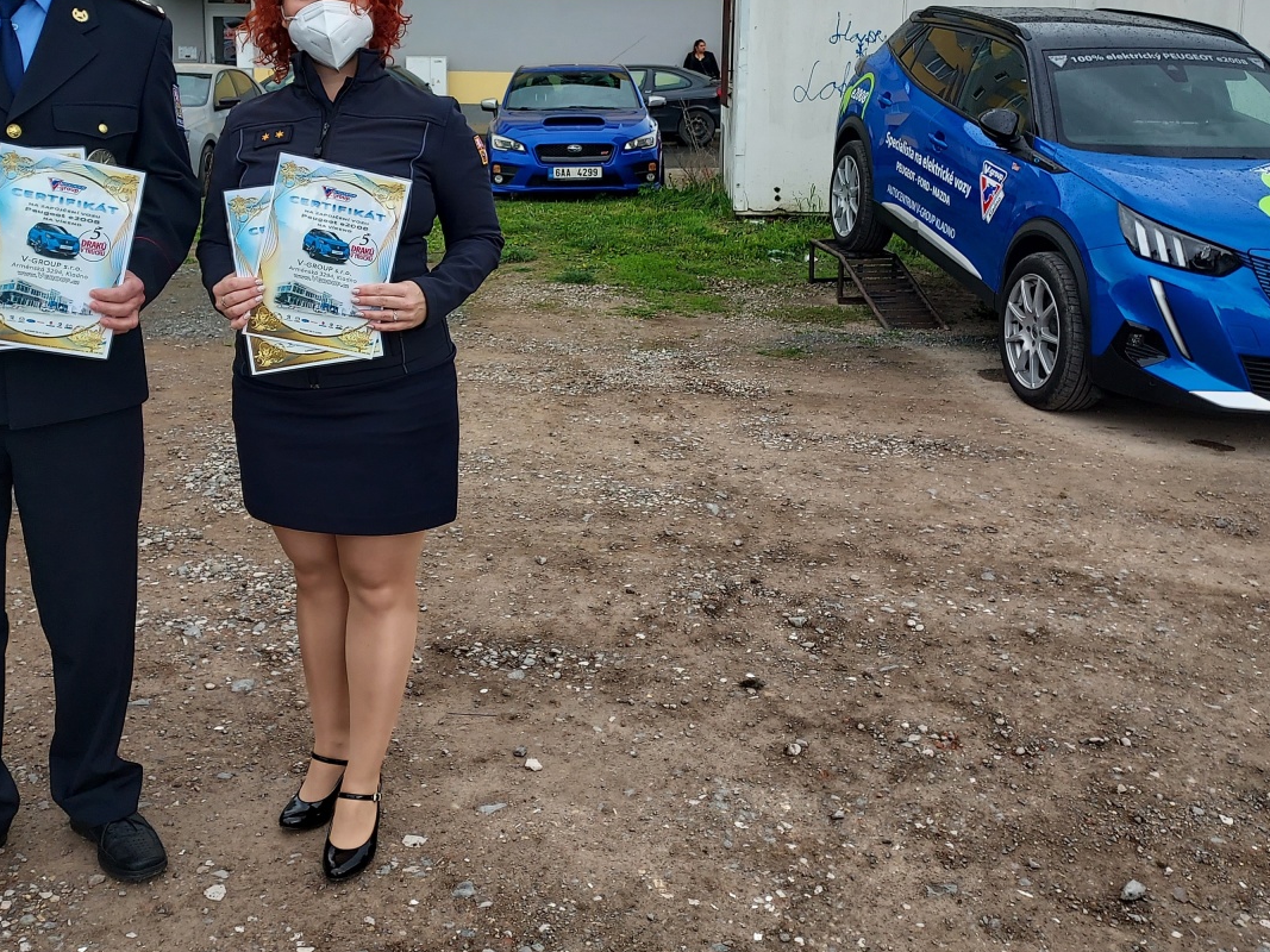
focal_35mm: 36
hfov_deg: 51.3
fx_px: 1321
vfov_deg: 38.8
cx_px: 564
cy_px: 265
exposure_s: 1/322
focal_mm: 4.6
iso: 40
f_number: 1.8
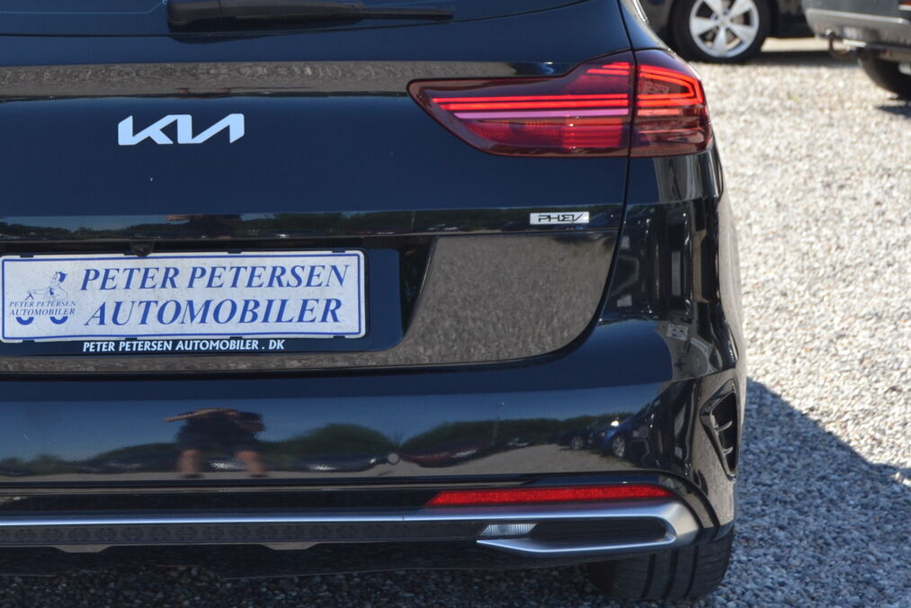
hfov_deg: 18.7
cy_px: 160
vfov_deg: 12.7
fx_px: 2734
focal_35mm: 108
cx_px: 187
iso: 100
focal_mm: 38
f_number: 6.3
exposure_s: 1/160
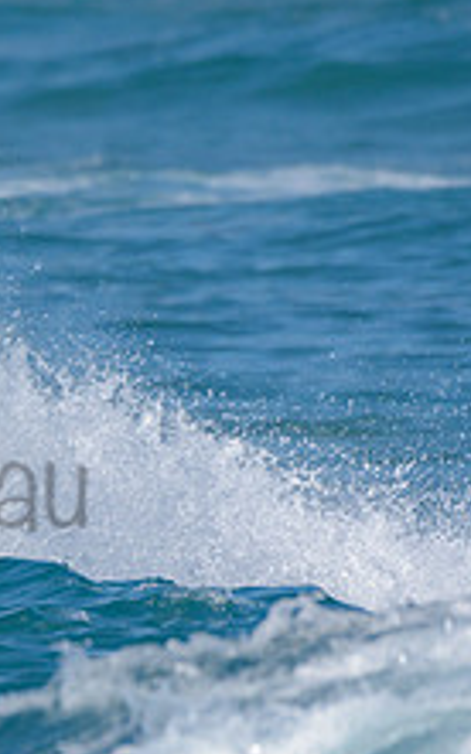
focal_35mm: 1640
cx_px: -388
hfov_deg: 0.8
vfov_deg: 1.3
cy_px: 341
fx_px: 33704
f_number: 5.6
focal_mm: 500
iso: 110
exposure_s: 1/2000
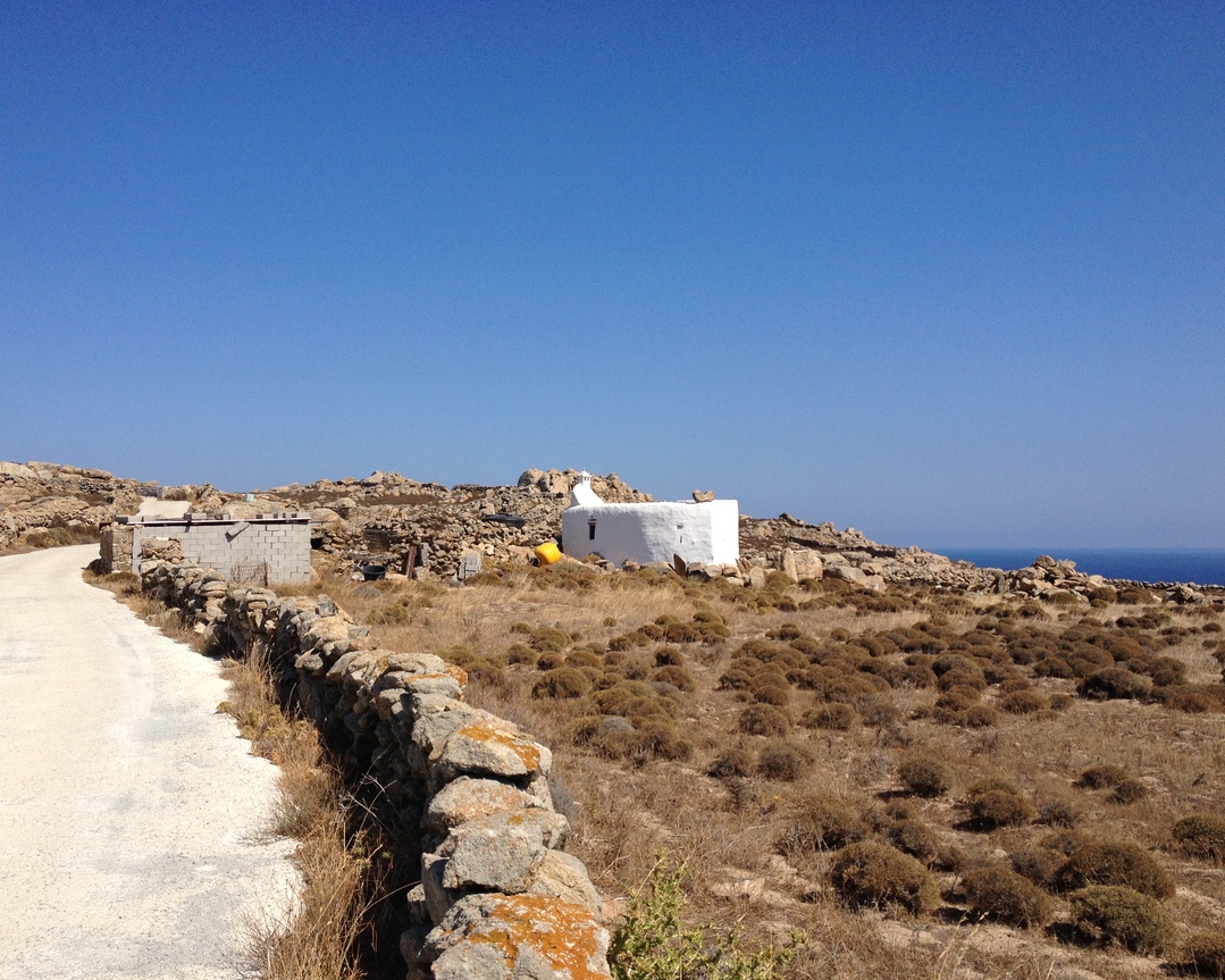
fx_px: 1378
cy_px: 509
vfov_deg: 39.1
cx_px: 572
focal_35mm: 38
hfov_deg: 47.9
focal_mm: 4.28
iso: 50
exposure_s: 1/2907
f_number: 2.4
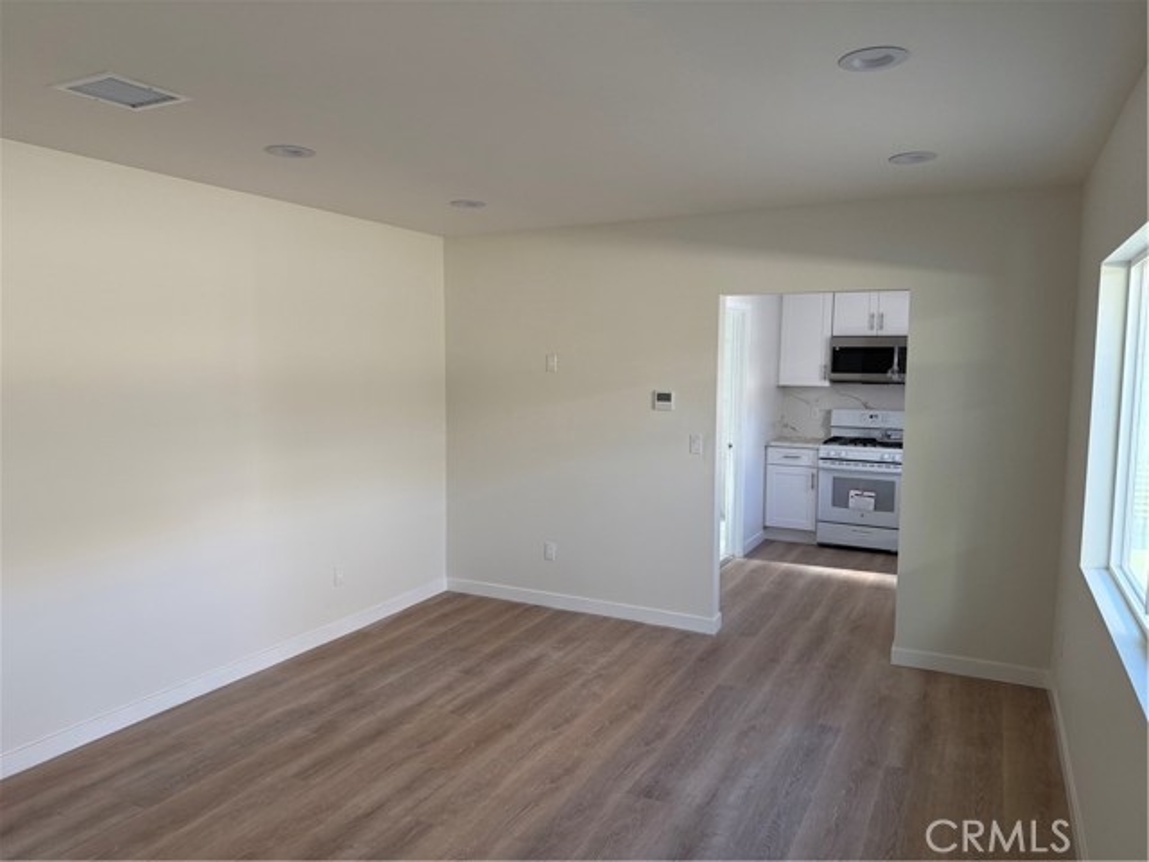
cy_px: 431
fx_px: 797
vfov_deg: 56.8
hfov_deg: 71.6
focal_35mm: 24
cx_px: 574
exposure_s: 1/121
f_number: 1.78
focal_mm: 6.76
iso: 200
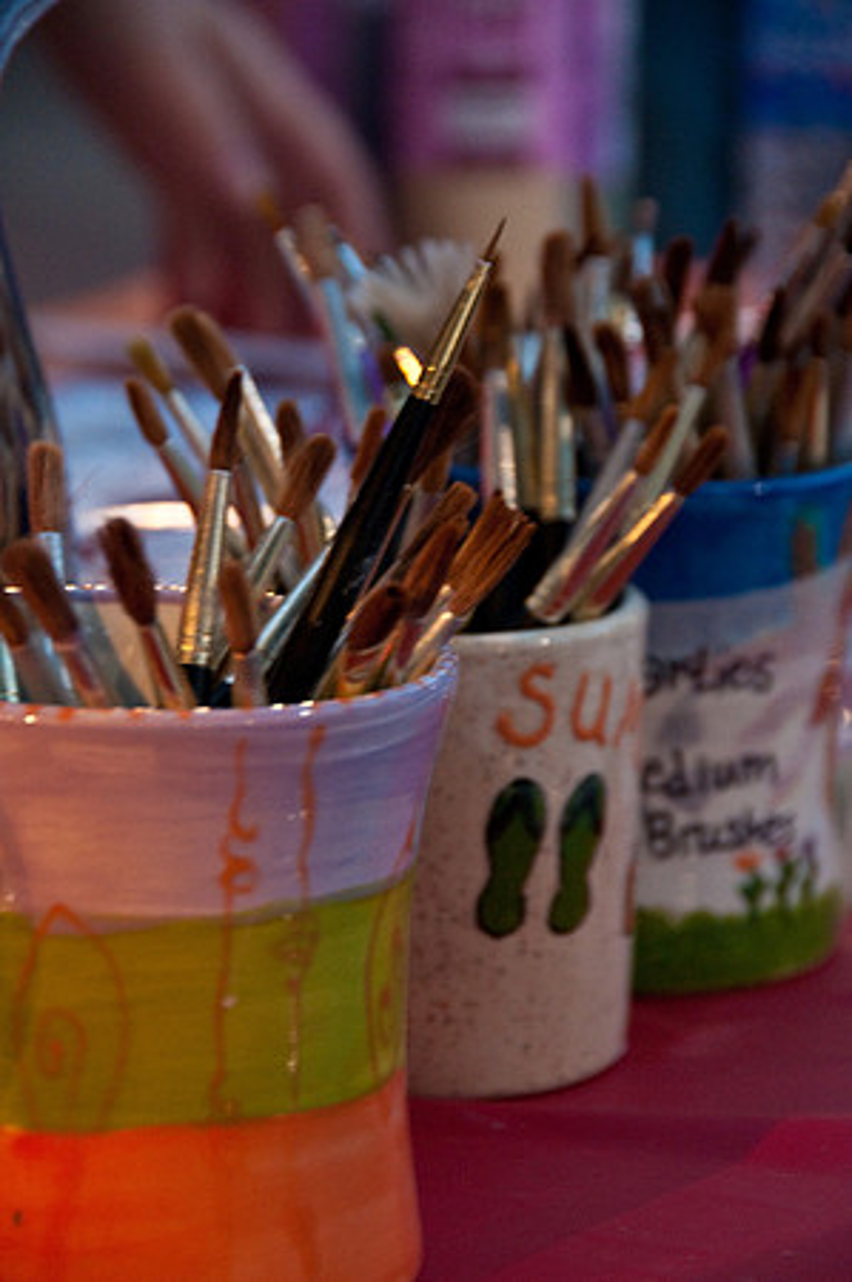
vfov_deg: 10.6
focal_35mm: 195
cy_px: 641
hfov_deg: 7.0
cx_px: 426
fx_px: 6938
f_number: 6.3
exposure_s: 1/13
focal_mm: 130
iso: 1250
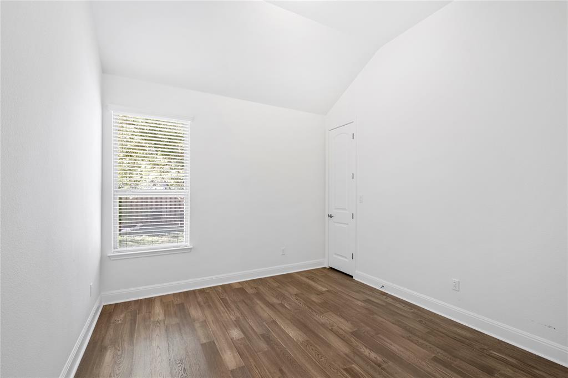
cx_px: 284
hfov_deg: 100.4
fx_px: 237
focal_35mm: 15
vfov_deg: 77.3
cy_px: 189
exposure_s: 1.1
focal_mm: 10
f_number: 8
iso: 400
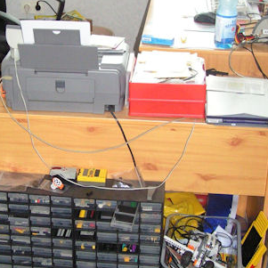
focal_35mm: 76
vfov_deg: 22.8
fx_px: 666
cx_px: 116
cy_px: 138
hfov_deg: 22.7
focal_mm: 6.3
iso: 200
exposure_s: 1/40
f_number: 2.8
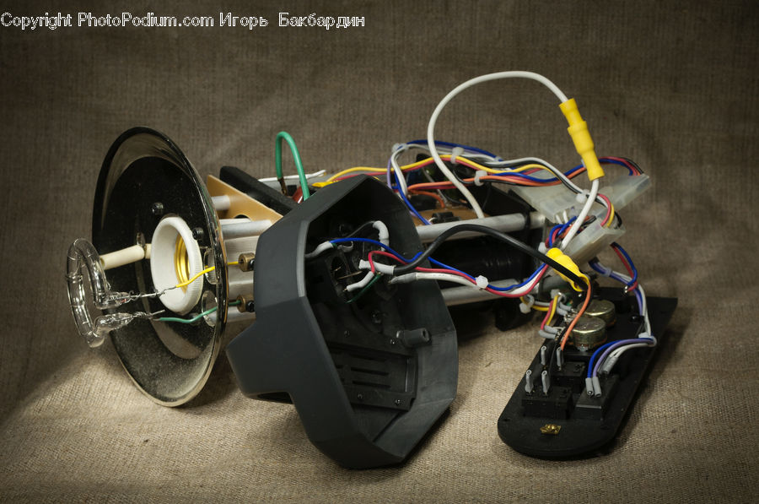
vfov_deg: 14.7
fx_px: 1958
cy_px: 252
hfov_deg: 21.9
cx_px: 380
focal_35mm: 93
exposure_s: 13
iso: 200
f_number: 10
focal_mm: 62
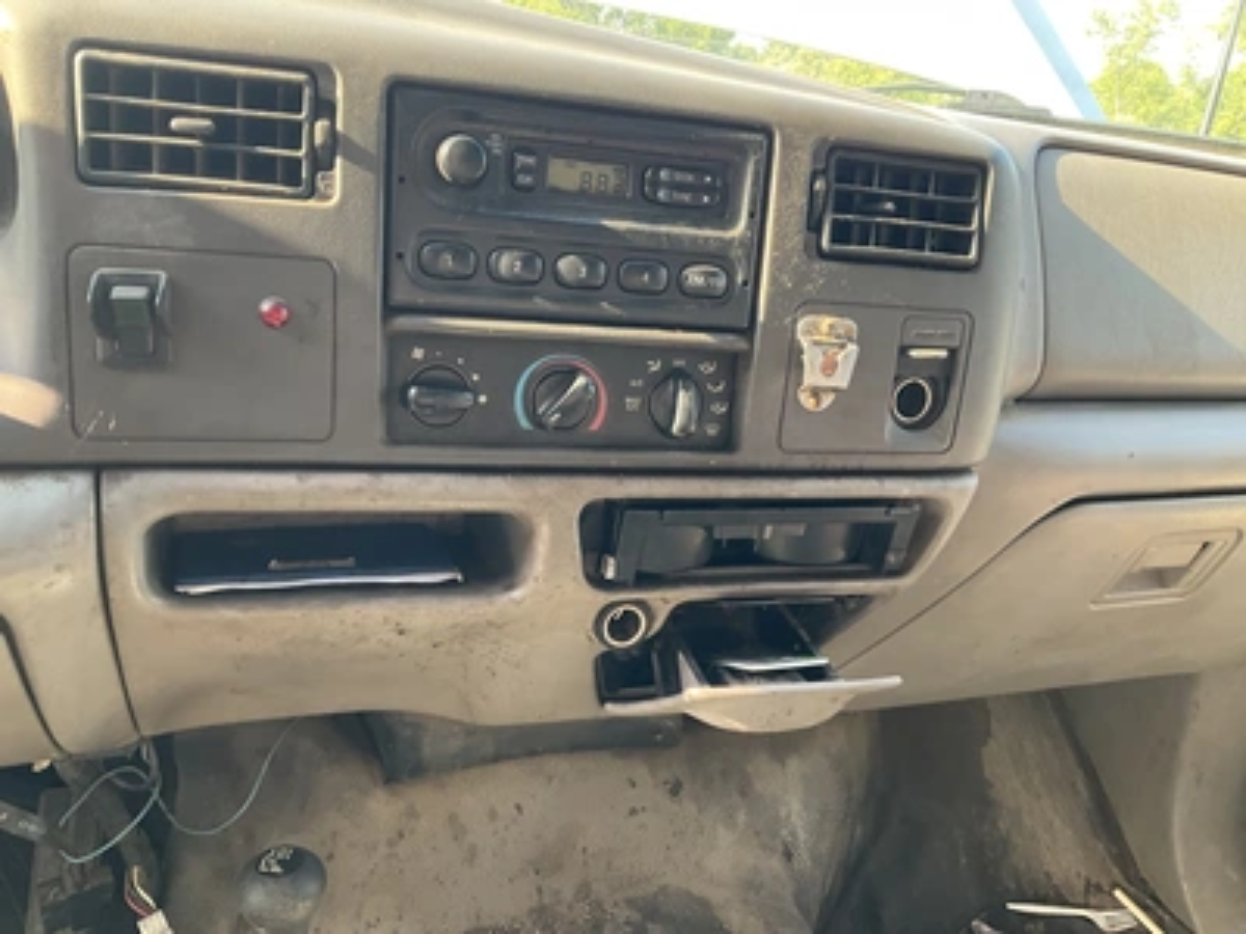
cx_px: 623
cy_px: 467
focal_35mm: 29
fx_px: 1044
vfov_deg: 48.2
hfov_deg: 61.7
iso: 64
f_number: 1.8
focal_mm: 3
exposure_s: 1/81
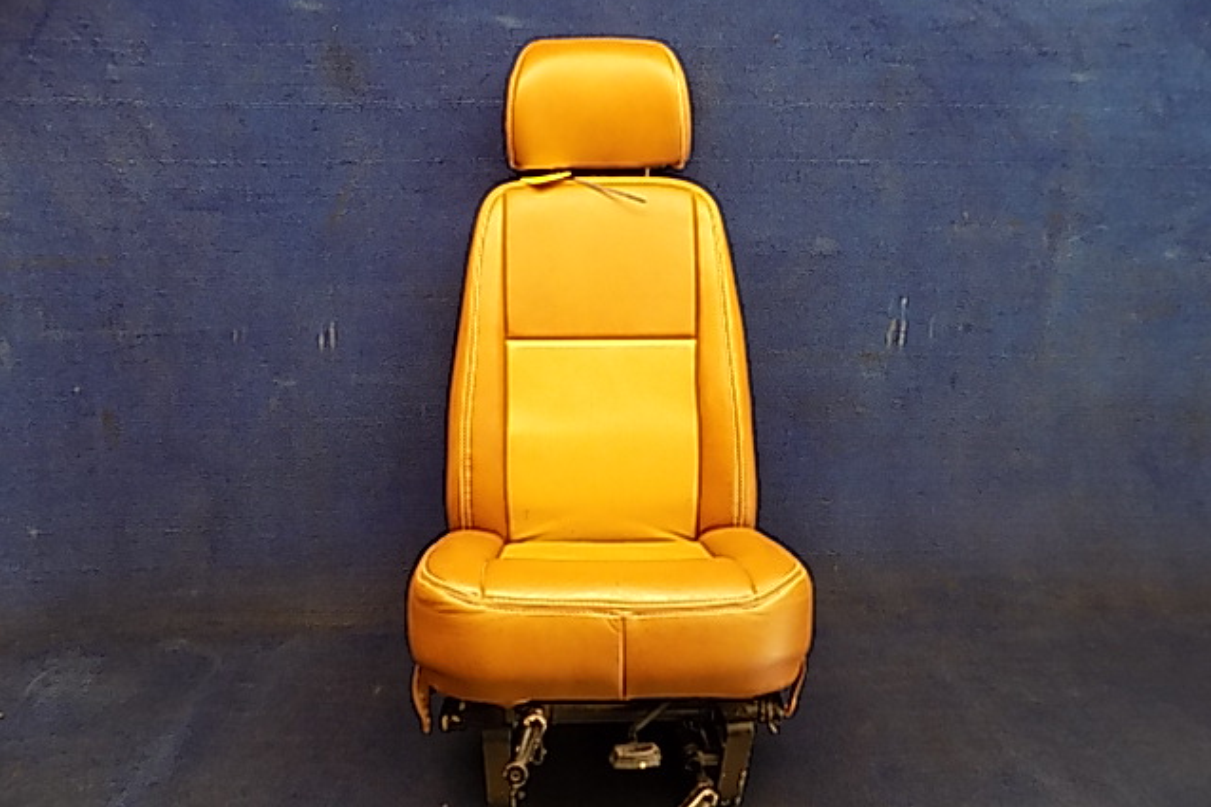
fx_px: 807
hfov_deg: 73.8
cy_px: 442
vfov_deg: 53.0
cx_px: 606
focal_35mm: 24
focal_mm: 4
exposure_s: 1/30
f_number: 3.1
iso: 180
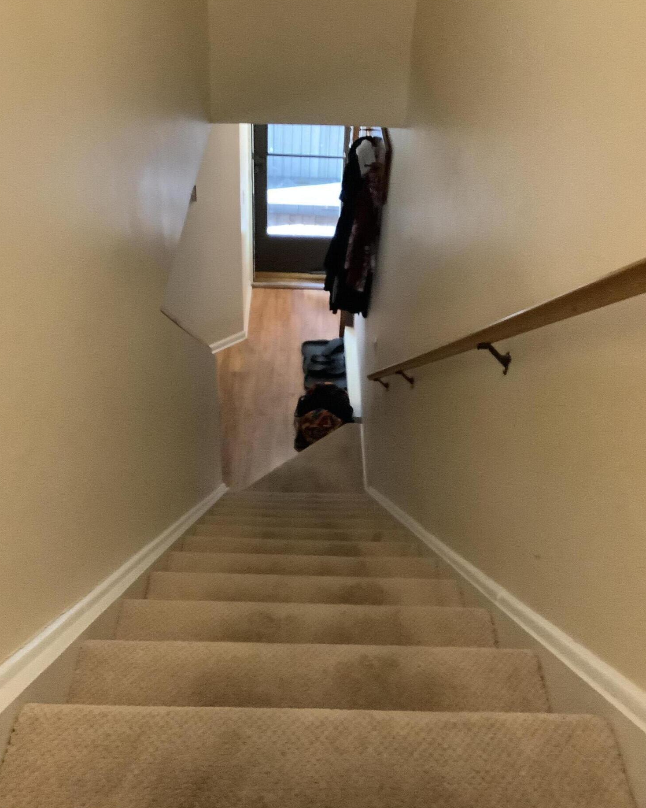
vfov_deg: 54.2
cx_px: 325
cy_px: 420
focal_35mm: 33
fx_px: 789
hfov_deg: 44.5
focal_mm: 3.3
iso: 640
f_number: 2.4
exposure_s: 1/24
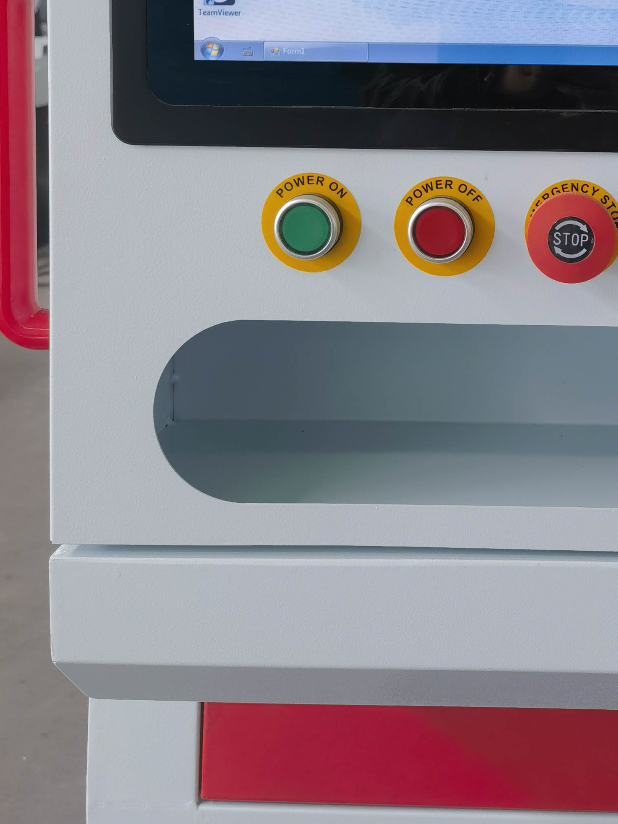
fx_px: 1309
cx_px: 599
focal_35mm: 55
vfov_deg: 32.8
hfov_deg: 25.4
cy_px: 52
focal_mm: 6.67
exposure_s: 1/248
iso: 50
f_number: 1.9
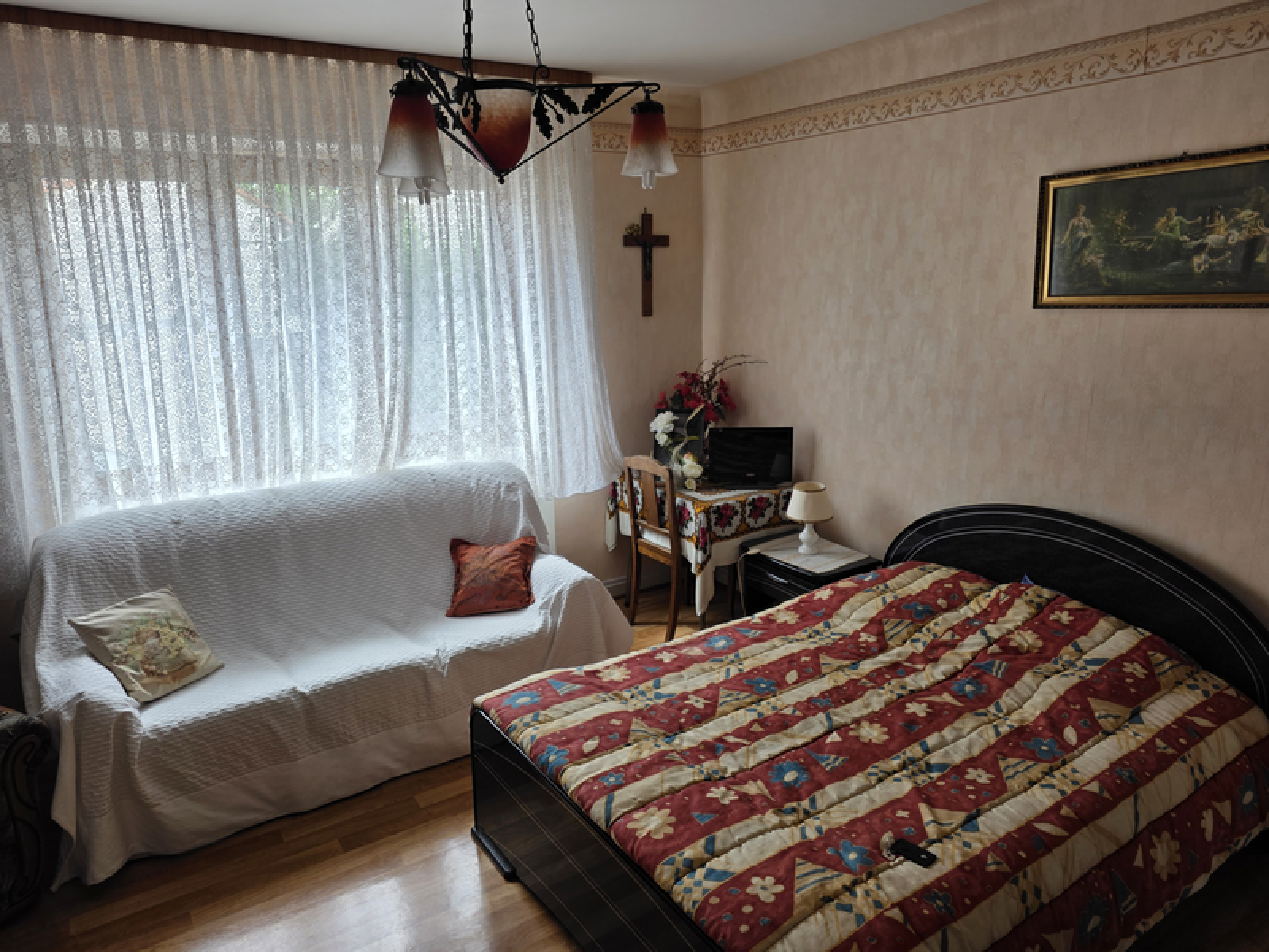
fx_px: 843
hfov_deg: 73.9
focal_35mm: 23
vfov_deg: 58.9
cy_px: 476
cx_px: 634
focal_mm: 6.25
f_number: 1.7
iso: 64
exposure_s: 1/180
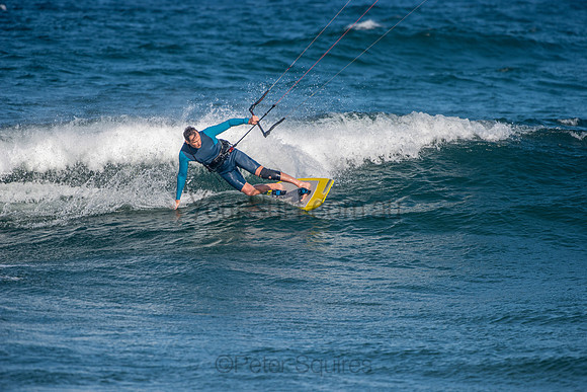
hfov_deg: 5.2
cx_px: 294
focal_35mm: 400
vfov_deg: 3.4
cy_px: 196
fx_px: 6523
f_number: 5.6
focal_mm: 400
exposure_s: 1/2000
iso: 280
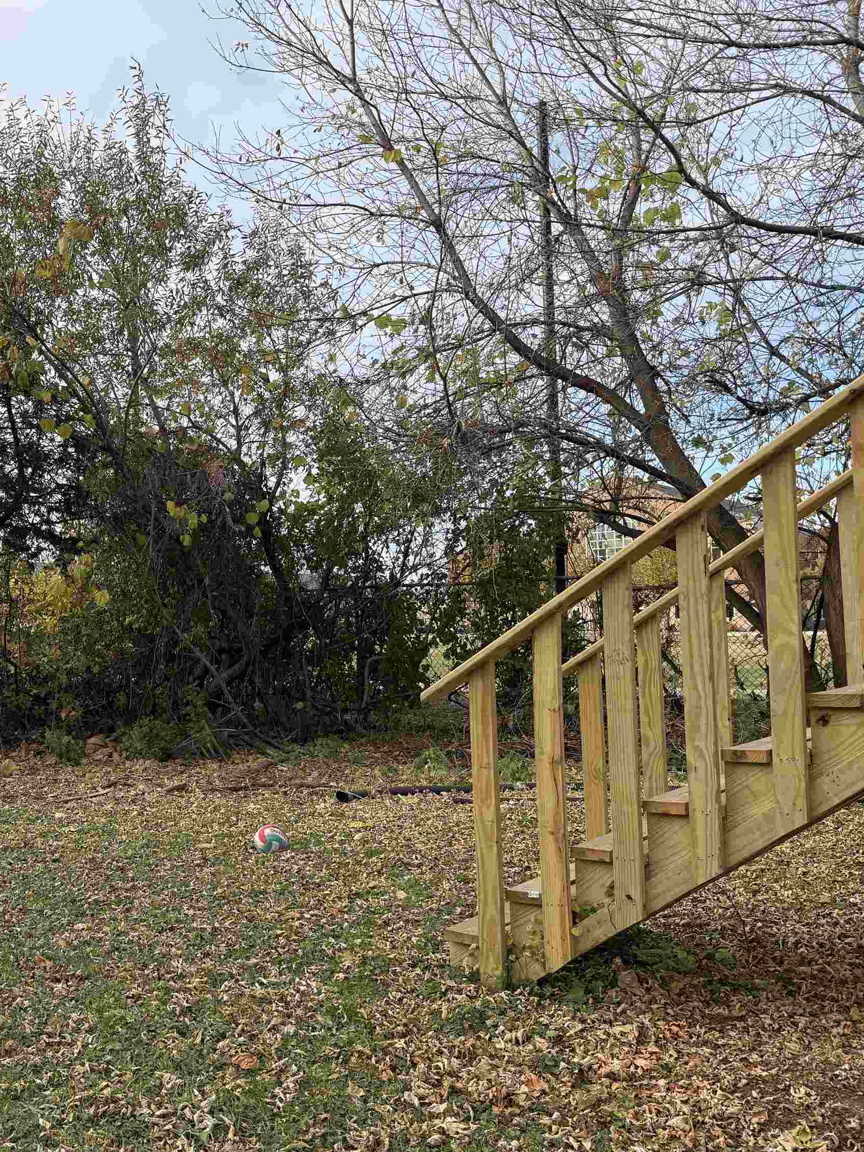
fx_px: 1098
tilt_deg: +3.8
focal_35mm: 33
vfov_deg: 55.3
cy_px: 577
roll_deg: +1.2
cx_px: 118
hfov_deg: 40.3
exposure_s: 1/1689
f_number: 1.78
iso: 80
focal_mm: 6.76
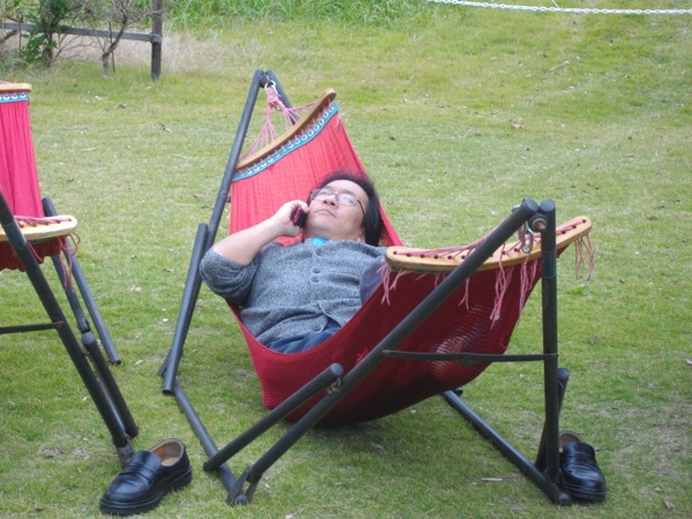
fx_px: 1879
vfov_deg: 15.7
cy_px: 260
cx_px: 346
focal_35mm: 94
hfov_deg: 20.9
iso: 203
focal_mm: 17.1
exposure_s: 1/125
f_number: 5.2
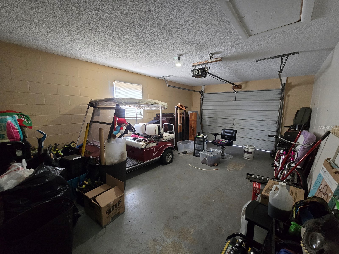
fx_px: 127
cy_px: 127
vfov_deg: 89.9
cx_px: 170
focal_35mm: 13
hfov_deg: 106.2
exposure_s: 1/60
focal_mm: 2.2
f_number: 2.2
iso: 640
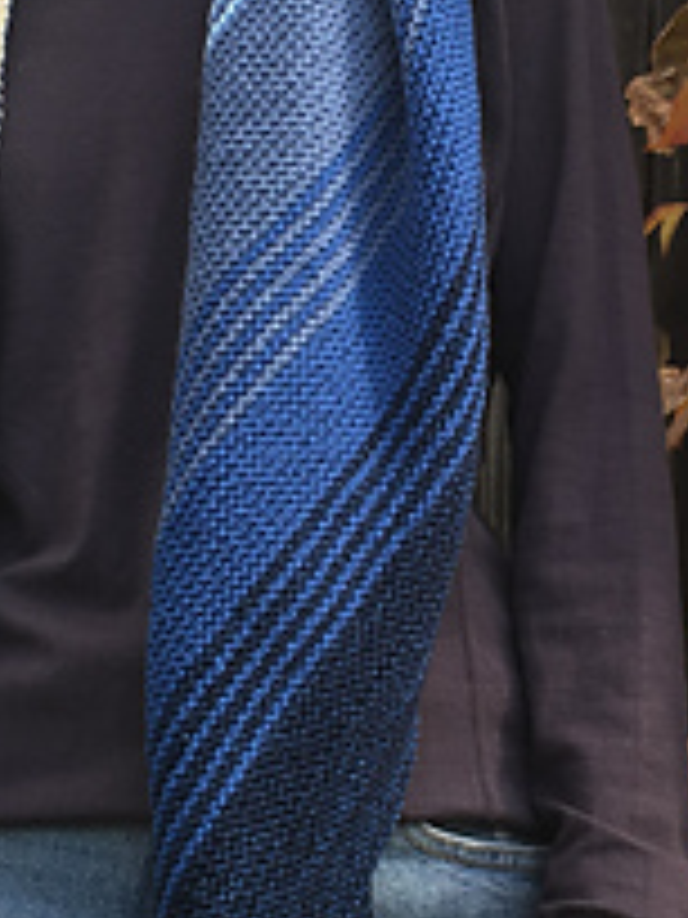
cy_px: 387
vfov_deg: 21.5
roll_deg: +1.0
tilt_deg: +5.9
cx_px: 463
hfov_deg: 16.2
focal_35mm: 91
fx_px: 2412
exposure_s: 1/201
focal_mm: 4.15
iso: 25
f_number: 2.2
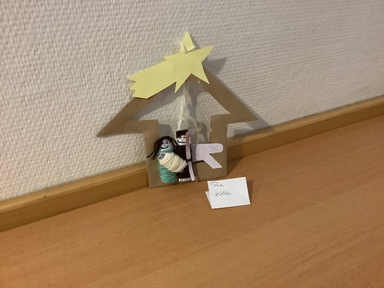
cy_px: 144
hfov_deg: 58.4
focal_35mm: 31
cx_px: 192
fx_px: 344
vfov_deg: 45.4
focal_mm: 3.3
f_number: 2.4
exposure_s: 1/25
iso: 400
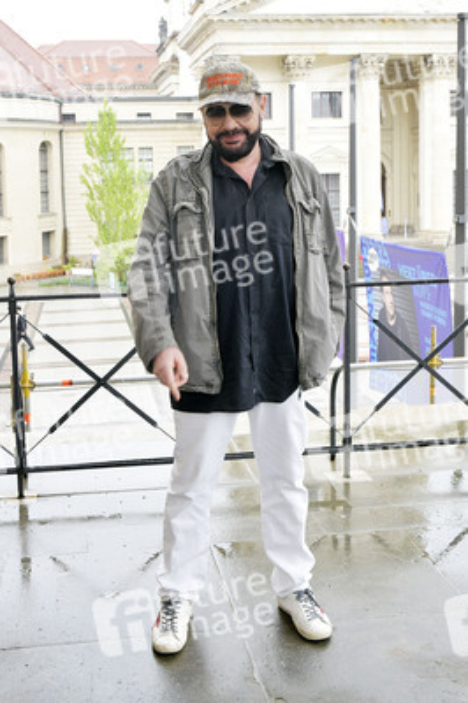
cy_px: 352
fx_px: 742
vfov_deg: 50.7
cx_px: 234
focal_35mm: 38
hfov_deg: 35.0
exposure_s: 1/200
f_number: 8
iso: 1000
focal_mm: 38
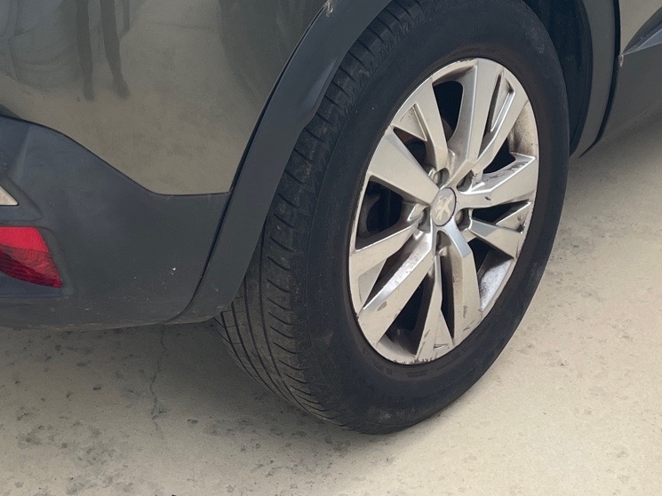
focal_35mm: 67
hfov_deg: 28.9
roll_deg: +3.2
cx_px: 291
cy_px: -121
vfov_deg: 20.3
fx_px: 1282
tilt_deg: -12.3
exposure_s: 1/769
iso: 32
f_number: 1.6
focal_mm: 4.2
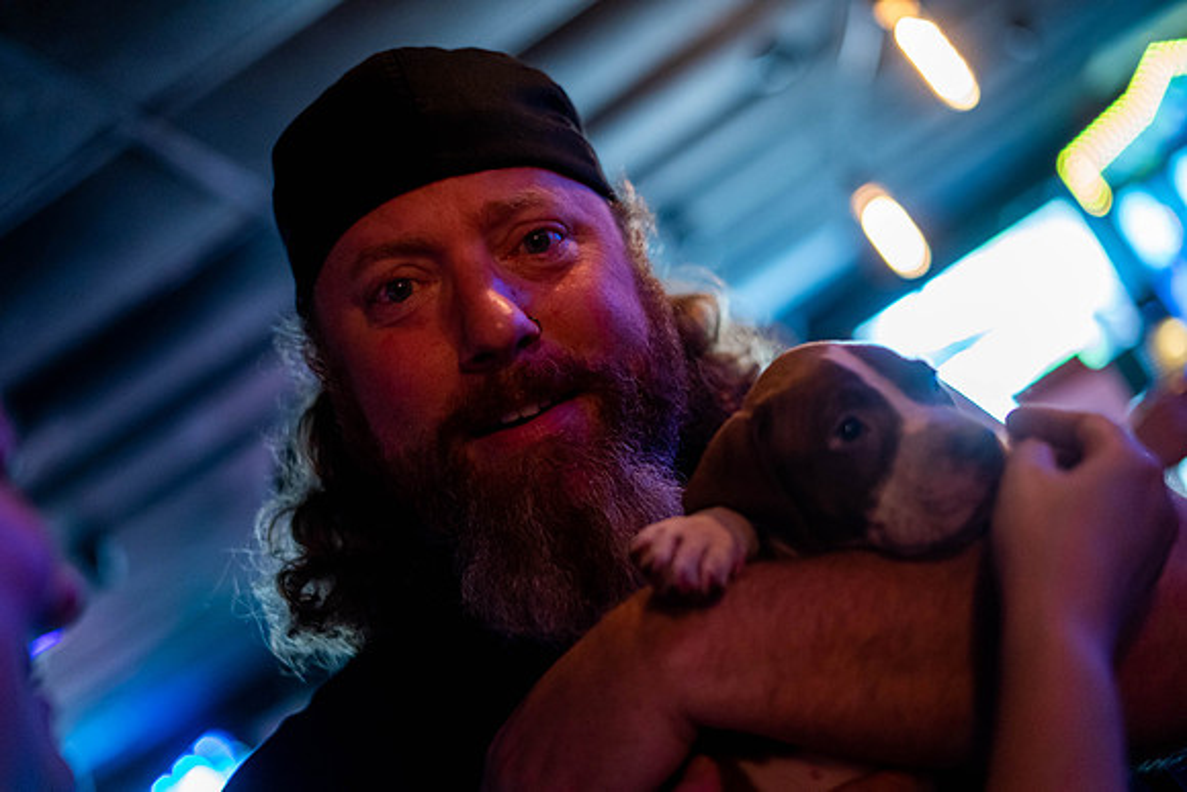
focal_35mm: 50
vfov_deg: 27.0
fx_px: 1649
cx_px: 594
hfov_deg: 39.6
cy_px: 396
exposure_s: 1/200
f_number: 2
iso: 2500
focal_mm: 50
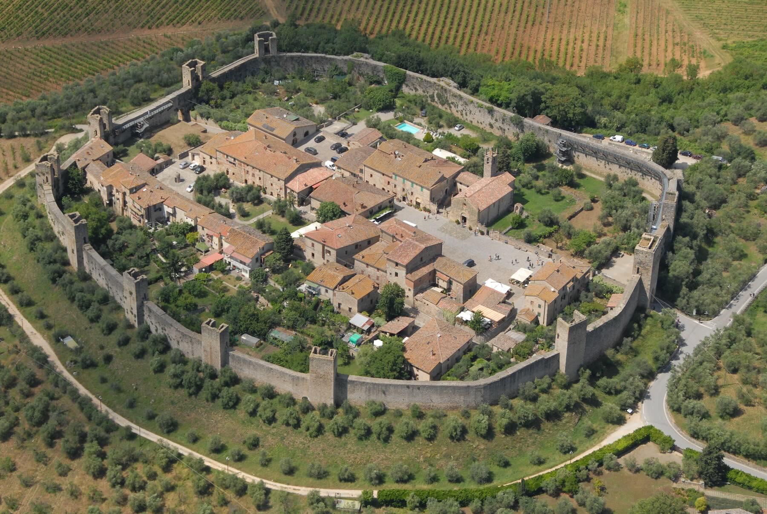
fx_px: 1984
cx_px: 384
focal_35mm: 93
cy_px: 257
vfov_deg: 14.7
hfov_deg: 21.9
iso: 320
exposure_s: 1/800
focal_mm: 62
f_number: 7.1
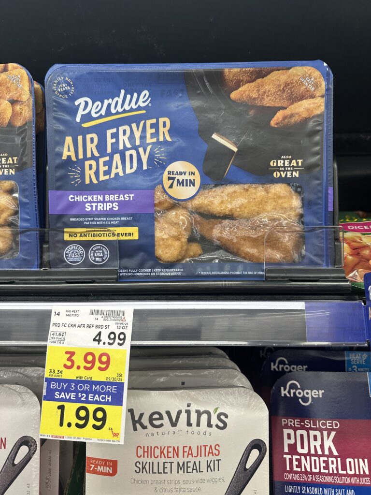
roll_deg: +1.2
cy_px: 248
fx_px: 343
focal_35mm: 24
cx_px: 186
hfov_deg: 56.8
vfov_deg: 71.6
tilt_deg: +0.9
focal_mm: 6.86
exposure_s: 1/120
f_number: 1.78
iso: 80
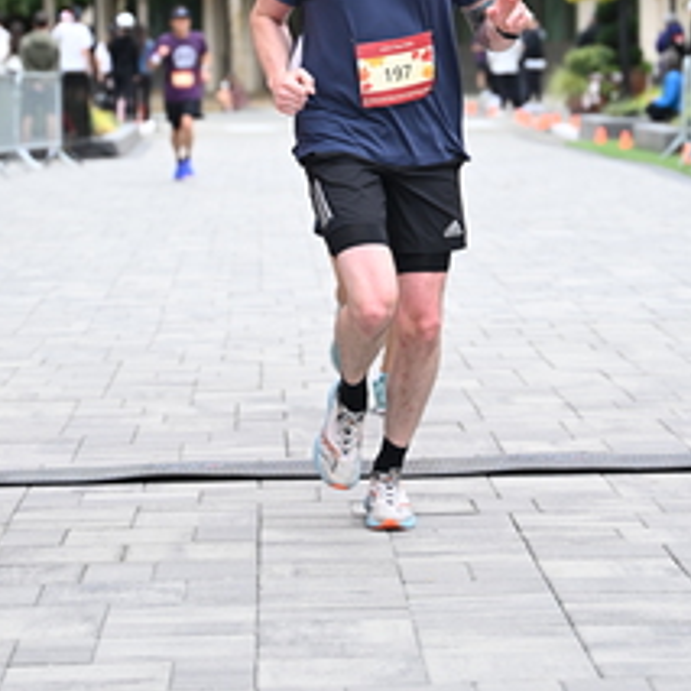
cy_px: -3
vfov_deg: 11.0
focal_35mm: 158
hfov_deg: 11.1
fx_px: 3568
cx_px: 339
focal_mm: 72
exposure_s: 1/1600
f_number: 2.8
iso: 640
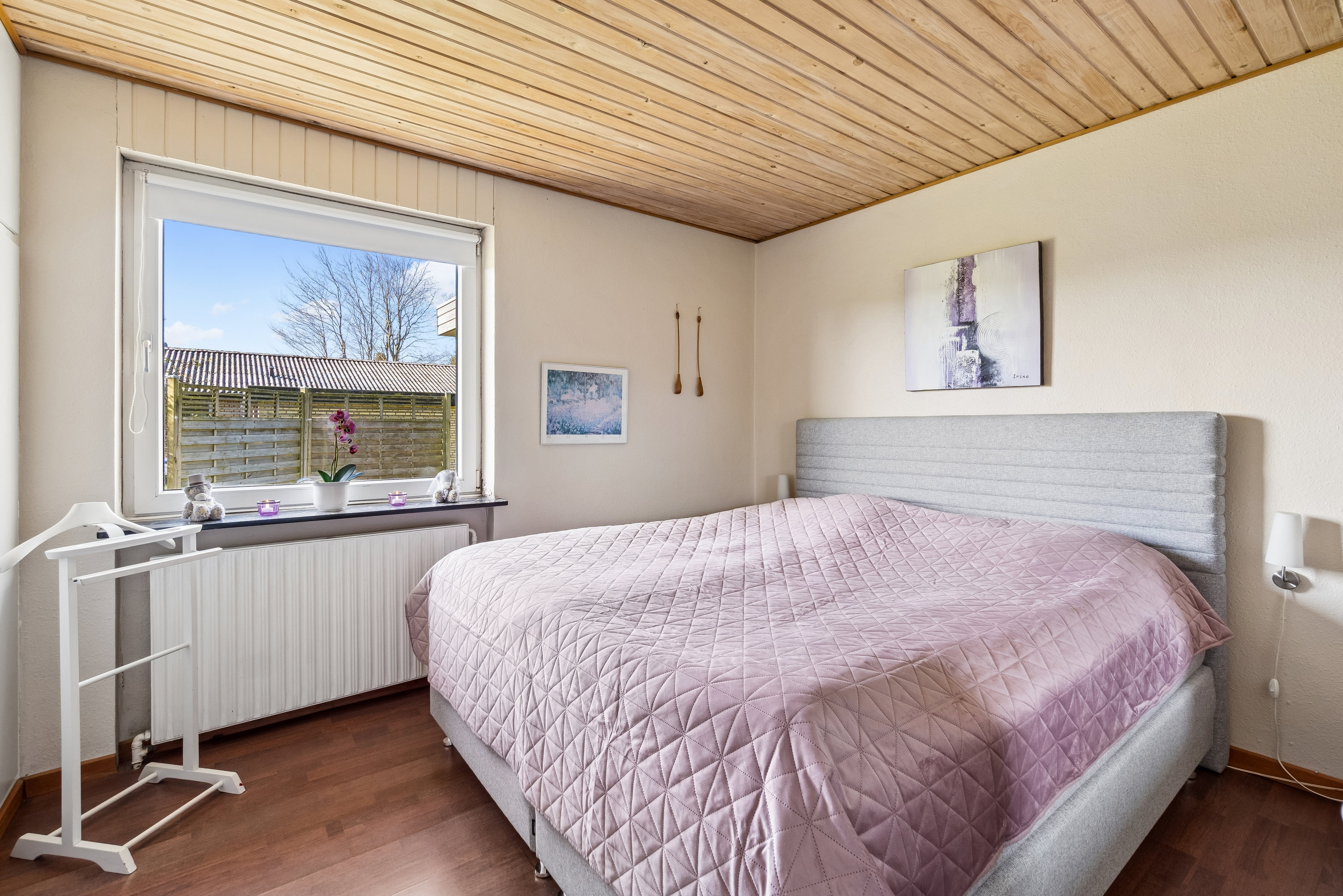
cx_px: 672
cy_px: 448
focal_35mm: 15
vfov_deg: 77.3
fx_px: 560
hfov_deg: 100.4
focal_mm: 10
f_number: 8
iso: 200
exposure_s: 1/20
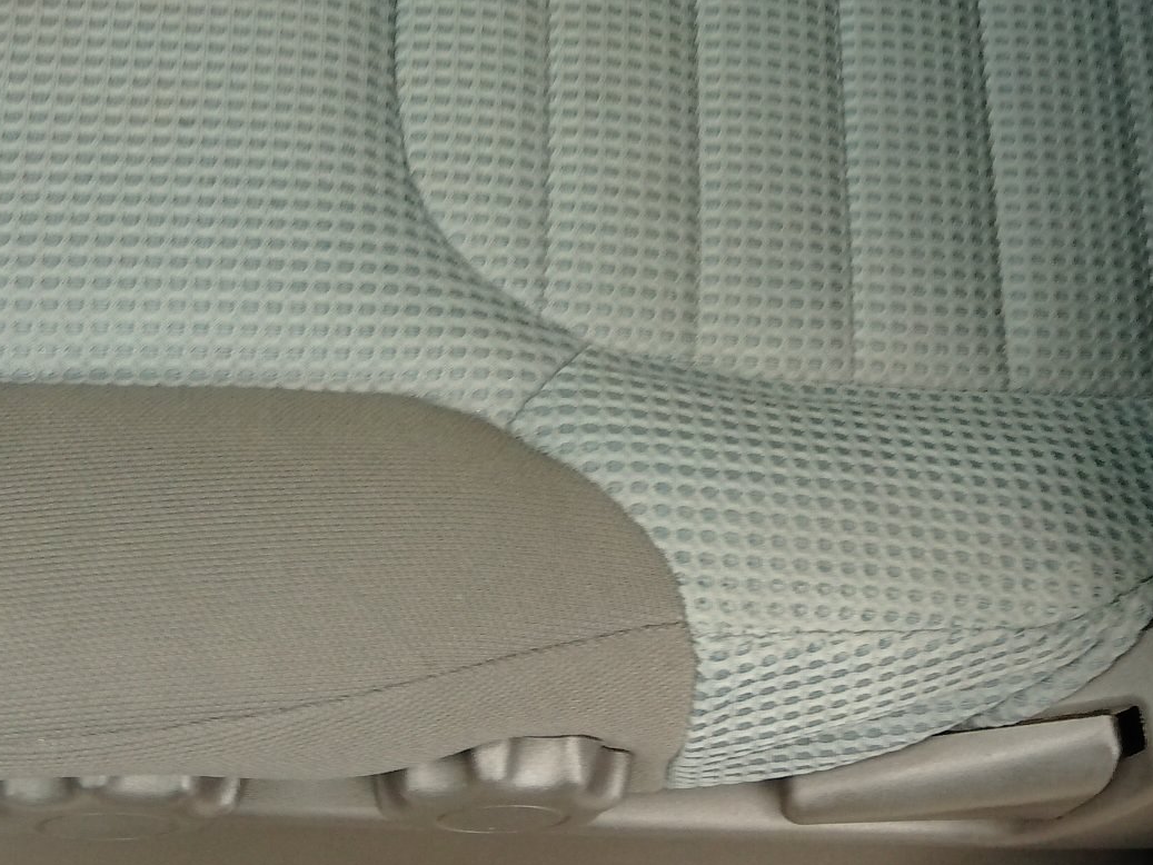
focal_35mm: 65
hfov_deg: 29.8
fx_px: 2165
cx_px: 685
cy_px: 29
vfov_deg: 21.9
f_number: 2
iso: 183
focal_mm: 3
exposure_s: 1/100
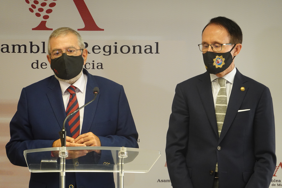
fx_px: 1324
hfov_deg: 12.2
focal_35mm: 169
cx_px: 141
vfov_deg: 8.1
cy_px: 94
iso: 800
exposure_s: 1/80
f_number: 4.5
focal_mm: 61.19
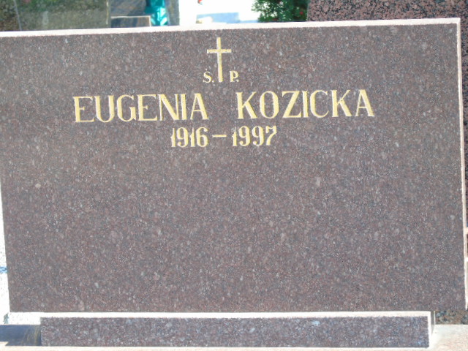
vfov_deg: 10.4
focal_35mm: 142
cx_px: 234
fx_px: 1920
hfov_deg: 13.9
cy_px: 176
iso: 160
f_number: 4.7
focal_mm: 25
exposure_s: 1/125
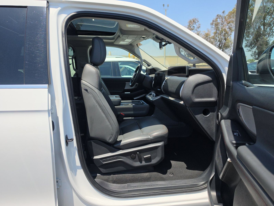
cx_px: 137
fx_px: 182
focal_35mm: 23
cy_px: 103
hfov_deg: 73.9
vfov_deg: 58.9
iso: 65
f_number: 1.4
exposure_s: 1/7058
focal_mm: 6.5
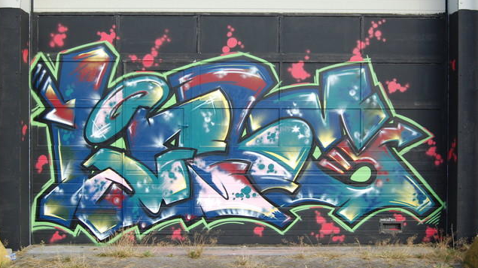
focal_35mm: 45
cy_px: 117
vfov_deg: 26.5
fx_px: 570
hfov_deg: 45.5
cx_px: 236
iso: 200
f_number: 7.1
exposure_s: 1/200
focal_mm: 28
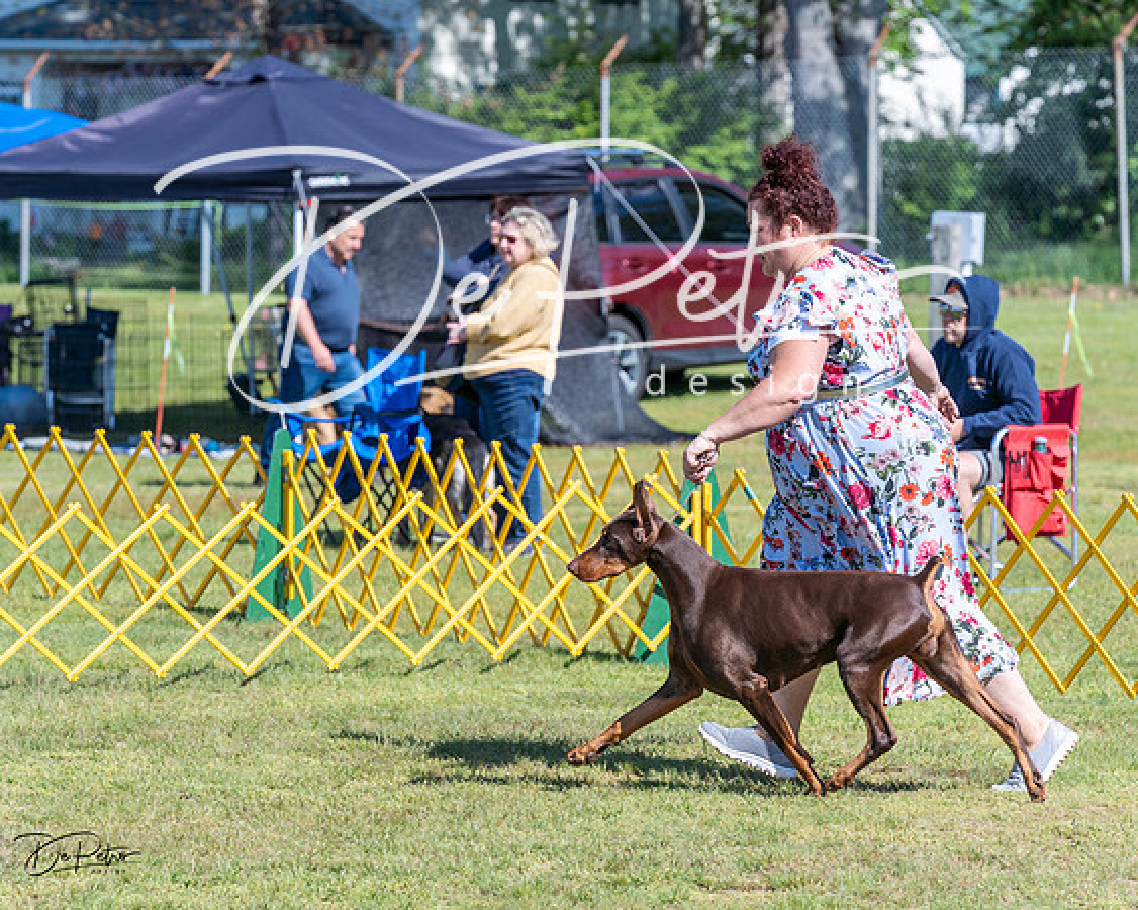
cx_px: 569
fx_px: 6977
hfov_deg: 9.3
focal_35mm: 207
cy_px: 455
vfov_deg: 7.5
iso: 500
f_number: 6.3
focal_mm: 184
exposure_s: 1/1600
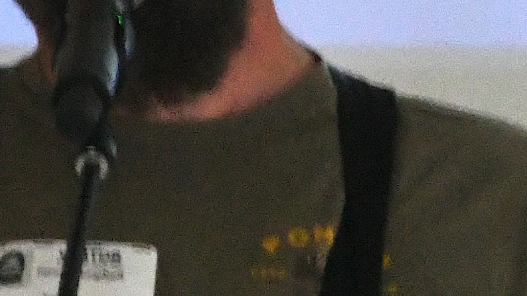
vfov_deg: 0.8
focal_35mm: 1565
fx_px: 21869
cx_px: 292
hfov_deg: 1.4
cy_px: 257
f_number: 5.3
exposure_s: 1/80
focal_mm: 195
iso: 10000
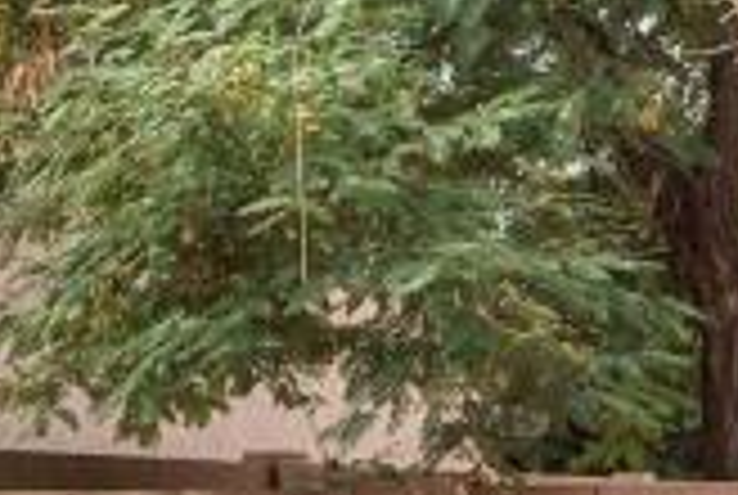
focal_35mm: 112
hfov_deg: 16.0
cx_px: -513
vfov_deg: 12.1
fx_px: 2300
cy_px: 565
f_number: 9
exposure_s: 1/320
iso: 320
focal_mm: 16
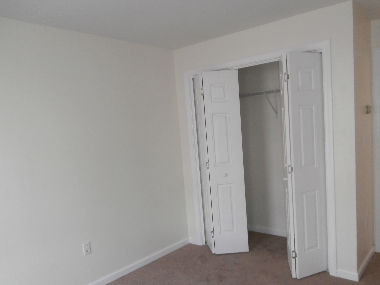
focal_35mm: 28
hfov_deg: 63.3
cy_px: 155
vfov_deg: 49.7
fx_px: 307
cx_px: 208
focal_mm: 4.2
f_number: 3
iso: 200
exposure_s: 1/30
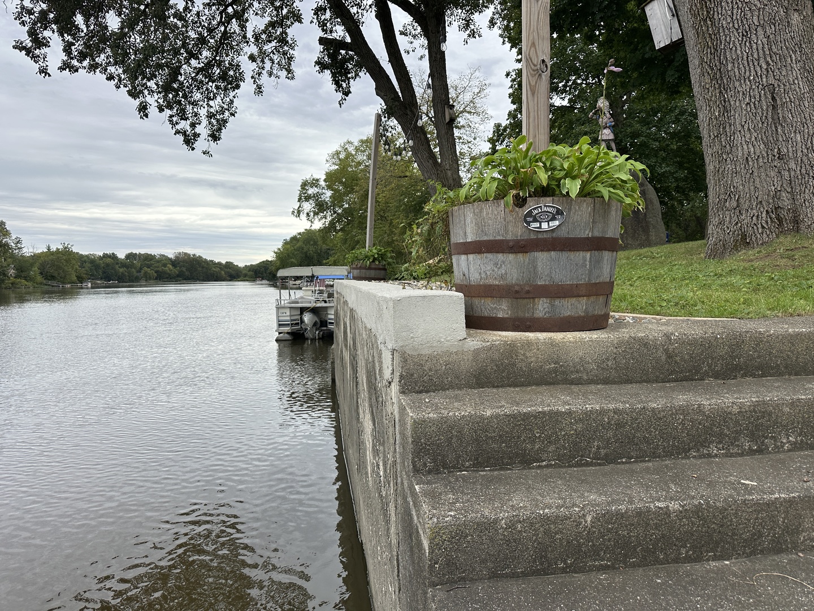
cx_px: 407
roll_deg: +0.4
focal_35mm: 24
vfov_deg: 56.8
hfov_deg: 71.6
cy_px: 306
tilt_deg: -3.6
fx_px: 564
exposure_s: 1/1664
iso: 80
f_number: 1.78
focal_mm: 6.86
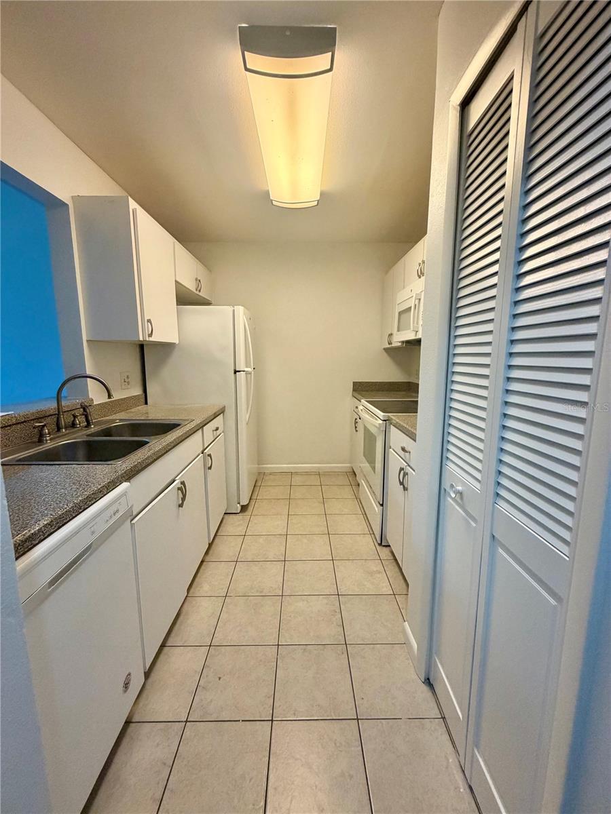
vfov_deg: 102.1
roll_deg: +0.3
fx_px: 329
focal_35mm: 14
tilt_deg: -7.8
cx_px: 306
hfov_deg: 85.7
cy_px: 407
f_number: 2.2
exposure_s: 1/120
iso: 250
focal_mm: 2.22
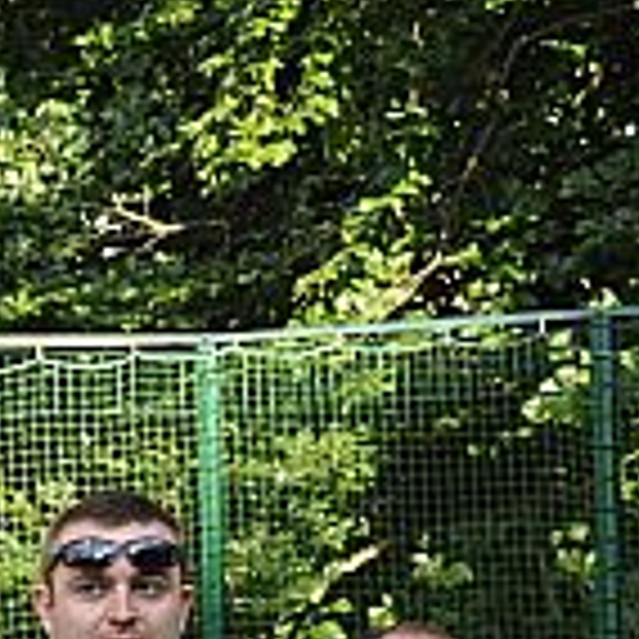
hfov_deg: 6.6
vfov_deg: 6.9
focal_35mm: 251
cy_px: 790
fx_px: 5250
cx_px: -886
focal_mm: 35
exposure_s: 1/320
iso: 400
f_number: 6.3
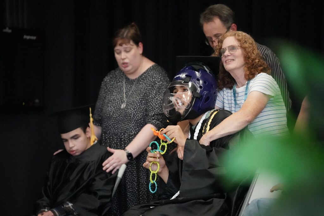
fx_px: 1620
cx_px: 162
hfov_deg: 11.4
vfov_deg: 7.6
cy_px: 108
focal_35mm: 180
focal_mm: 180
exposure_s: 1/2000
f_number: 3.2
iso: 32000
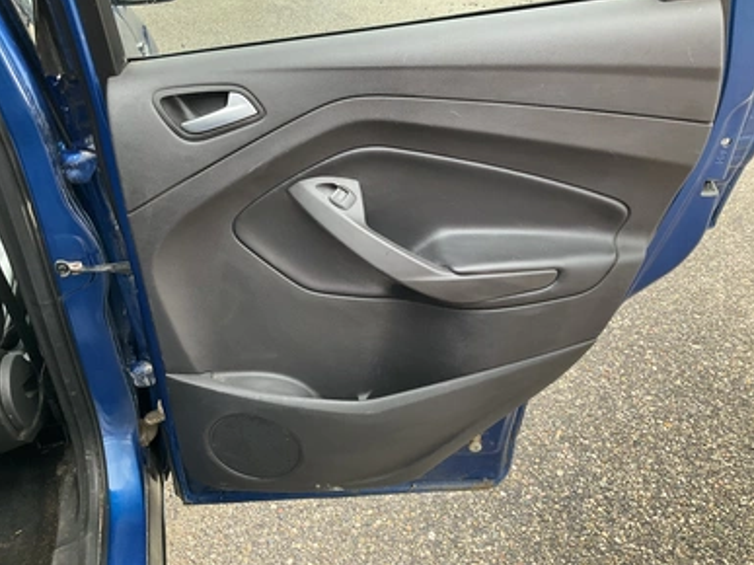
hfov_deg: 60.0
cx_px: 384
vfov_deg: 46.8
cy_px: 282
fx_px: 653
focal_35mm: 30
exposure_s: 1/122
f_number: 1.8
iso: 64
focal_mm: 3
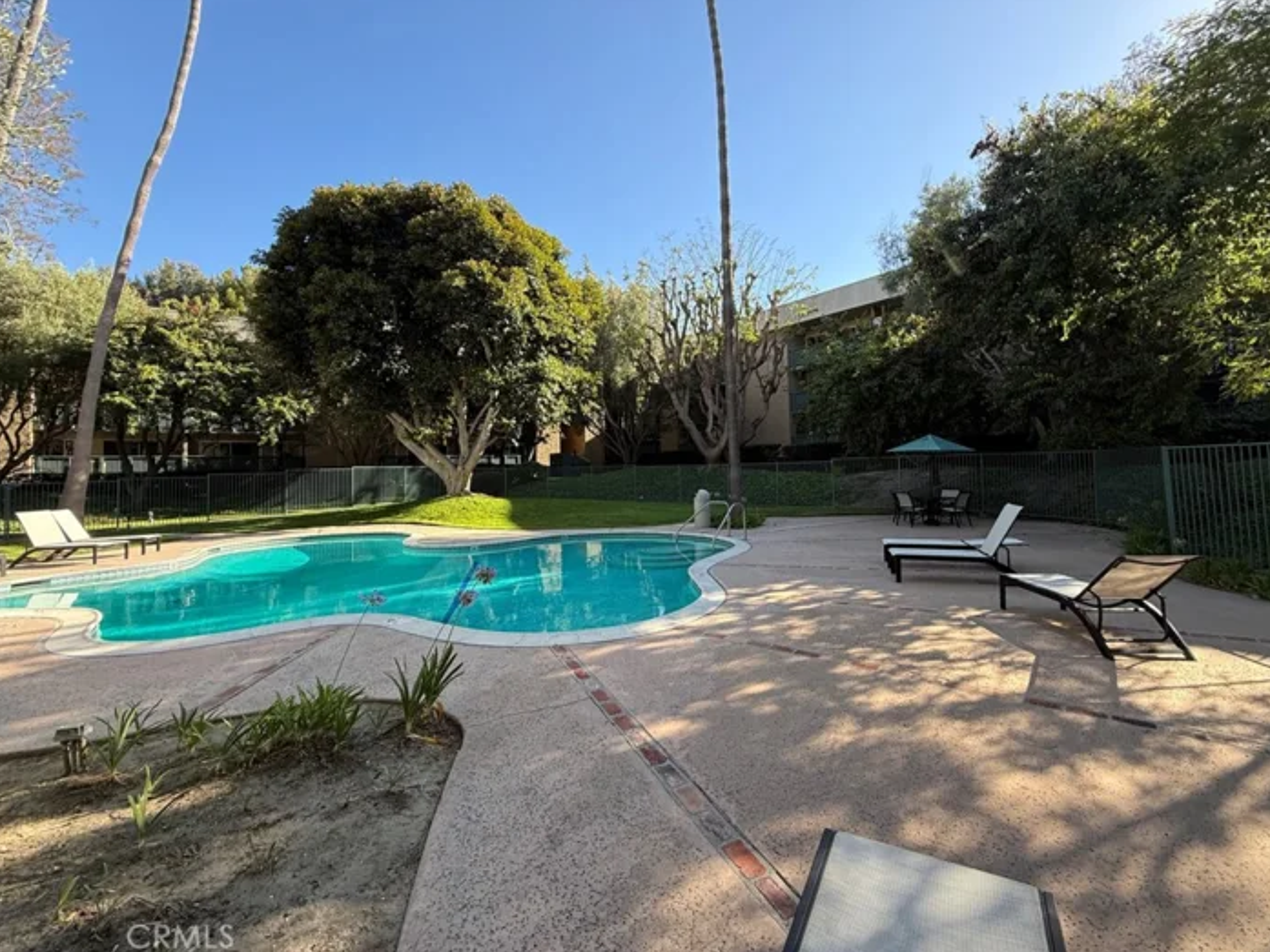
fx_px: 550
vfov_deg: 81.7
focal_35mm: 15
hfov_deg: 98.0
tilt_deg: +3.3
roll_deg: +1.0
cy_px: 446
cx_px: 675
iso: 64
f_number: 2.2
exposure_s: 1/303
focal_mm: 2.22
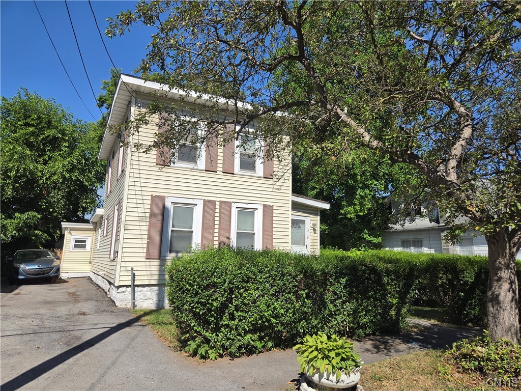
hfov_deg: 73.9
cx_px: 260
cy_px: 196
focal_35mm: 23
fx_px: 346
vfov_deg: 58.9
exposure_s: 1/5259
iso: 80
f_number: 1.8
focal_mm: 5.4
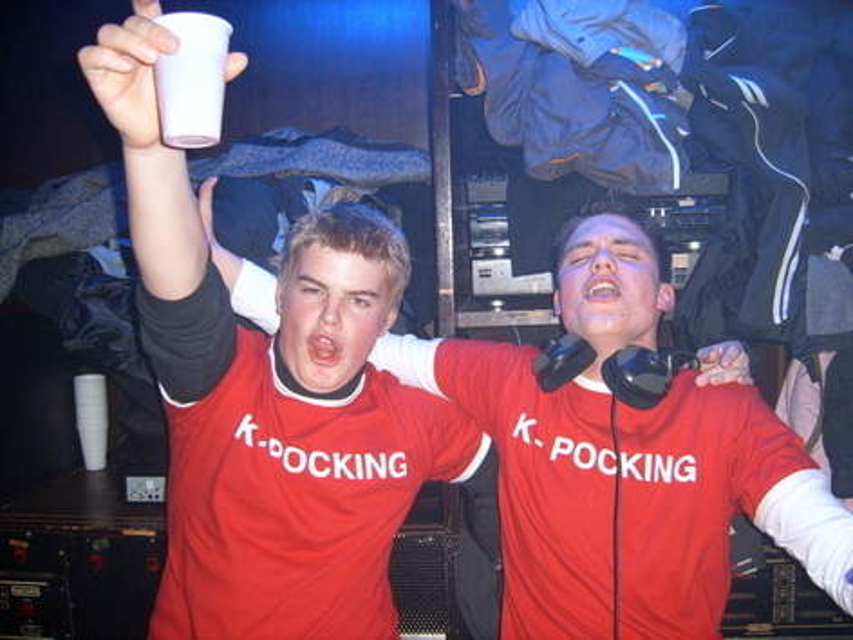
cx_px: 426
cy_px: 320
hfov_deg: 52.6
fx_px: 862
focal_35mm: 35
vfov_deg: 40.7
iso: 100
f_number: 2.8
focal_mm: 5.8
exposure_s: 1/30
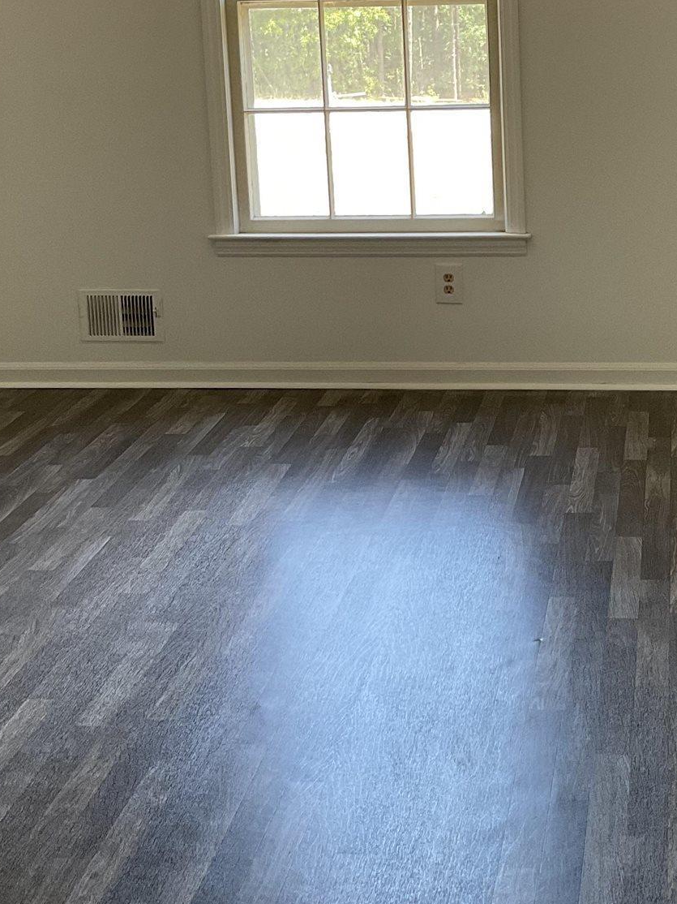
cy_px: 207
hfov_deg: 24.2
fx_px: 1565
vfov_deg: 31.5
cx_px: 482
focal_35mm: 60
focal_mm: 3
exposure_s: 1/92
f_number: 1.8
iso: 64
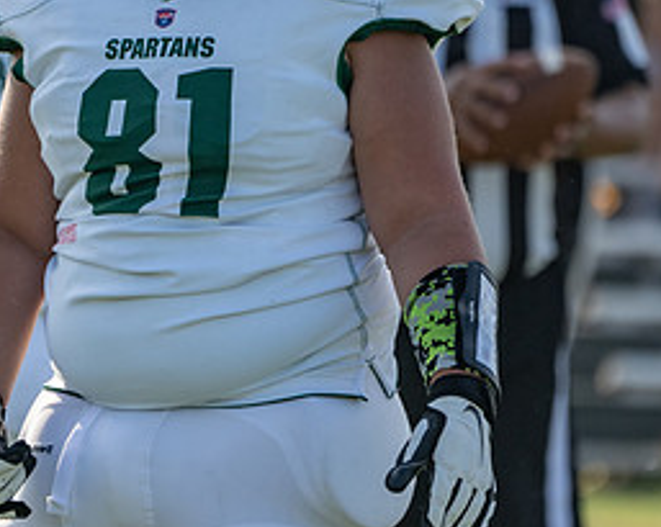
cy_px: 107
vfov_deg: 1.4
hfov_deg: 1.8
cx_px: 151
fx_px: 21182
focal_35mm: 1084
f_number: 5.6
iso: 250
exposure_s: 1/1000
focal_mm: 400
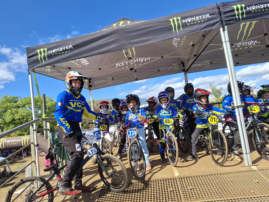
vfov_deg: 58.9
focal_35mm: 23
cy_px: 101
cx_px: 134
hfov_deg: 73.9
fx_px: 179
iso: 50
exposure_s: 1/1600
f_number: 1.8
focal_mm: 5.54
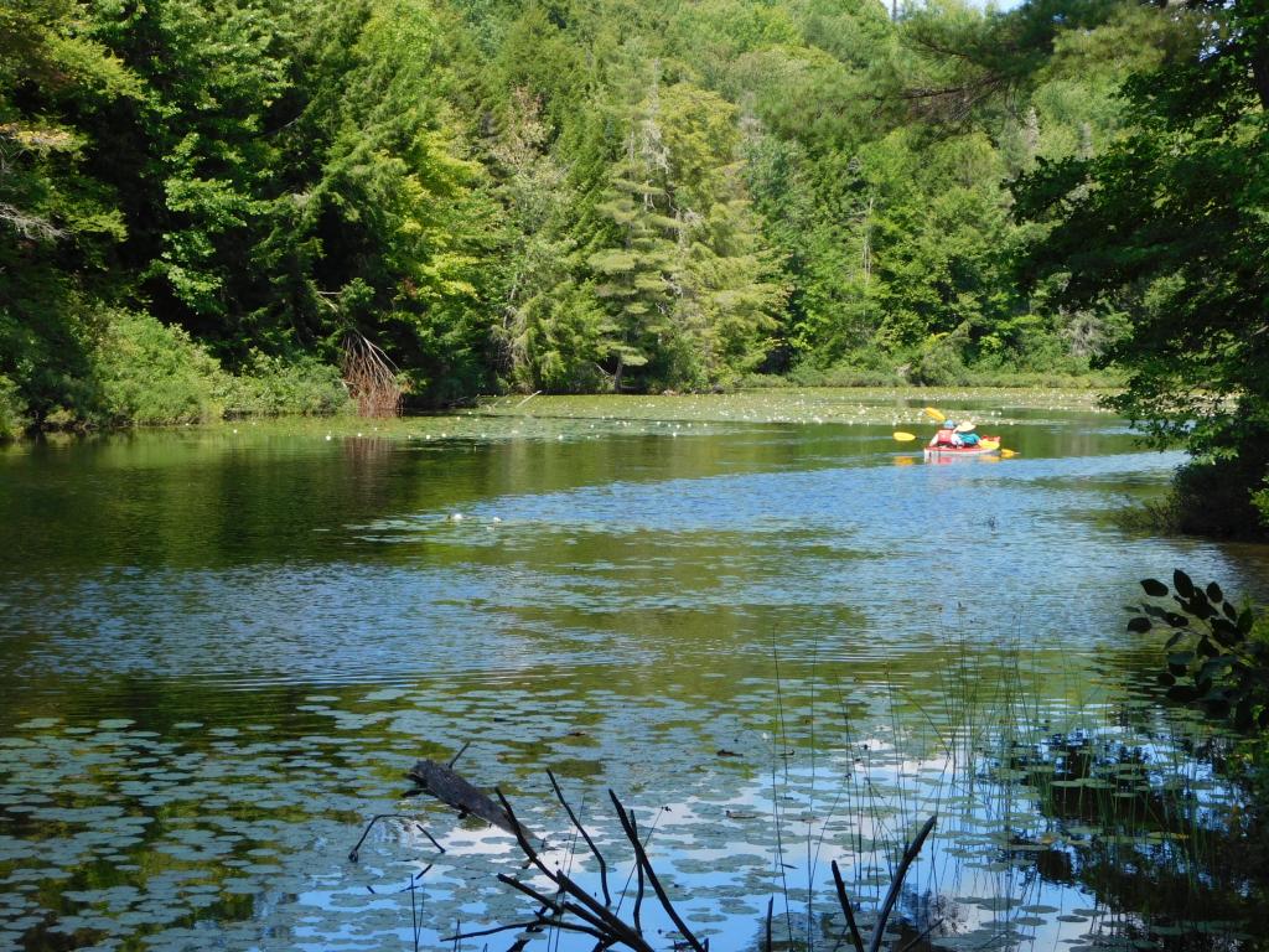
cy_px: 476
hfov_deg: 27.4
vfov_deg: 20.7
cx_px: 634
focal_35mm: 71
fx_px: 2603
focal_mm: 12.6
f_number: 4.3
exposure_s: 1/400
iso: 125
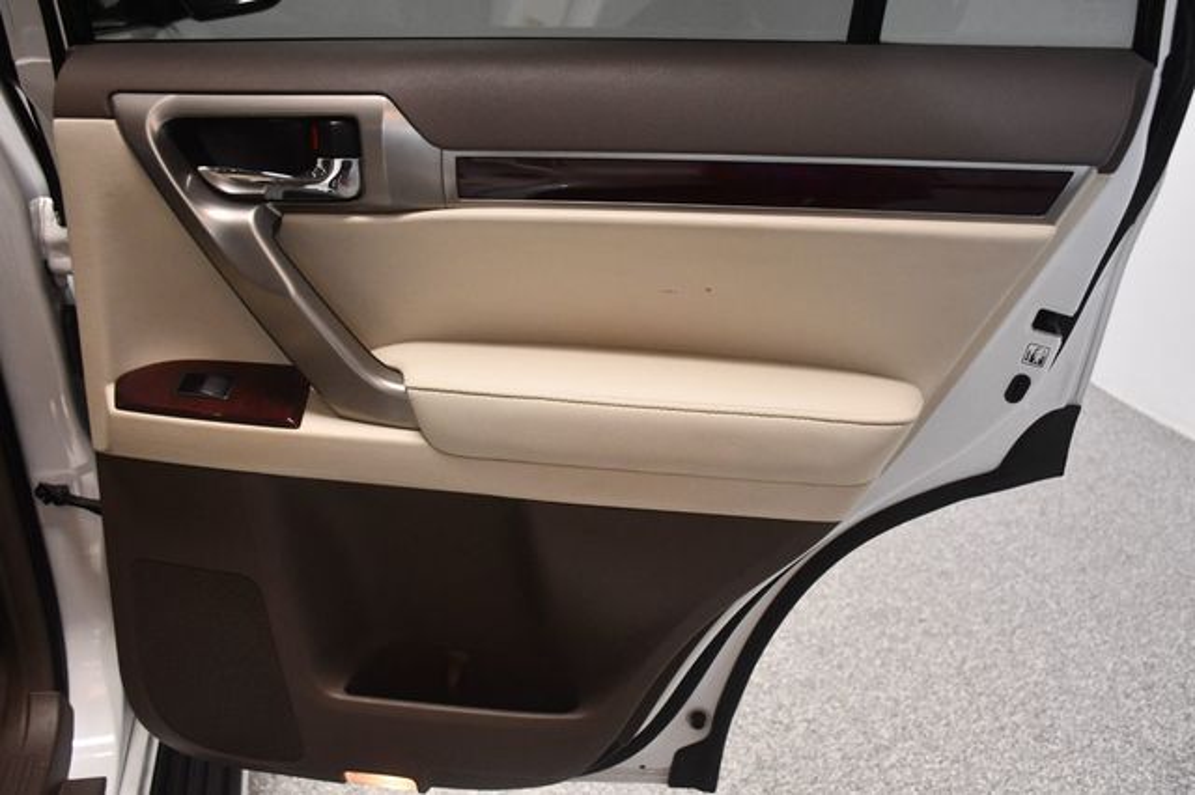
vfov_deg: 39.9
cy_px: 398
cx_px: 598
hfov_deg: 57.2
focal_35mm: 33
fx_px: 1095
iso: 2200
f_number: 3.5
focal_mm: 22
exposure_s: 1/125
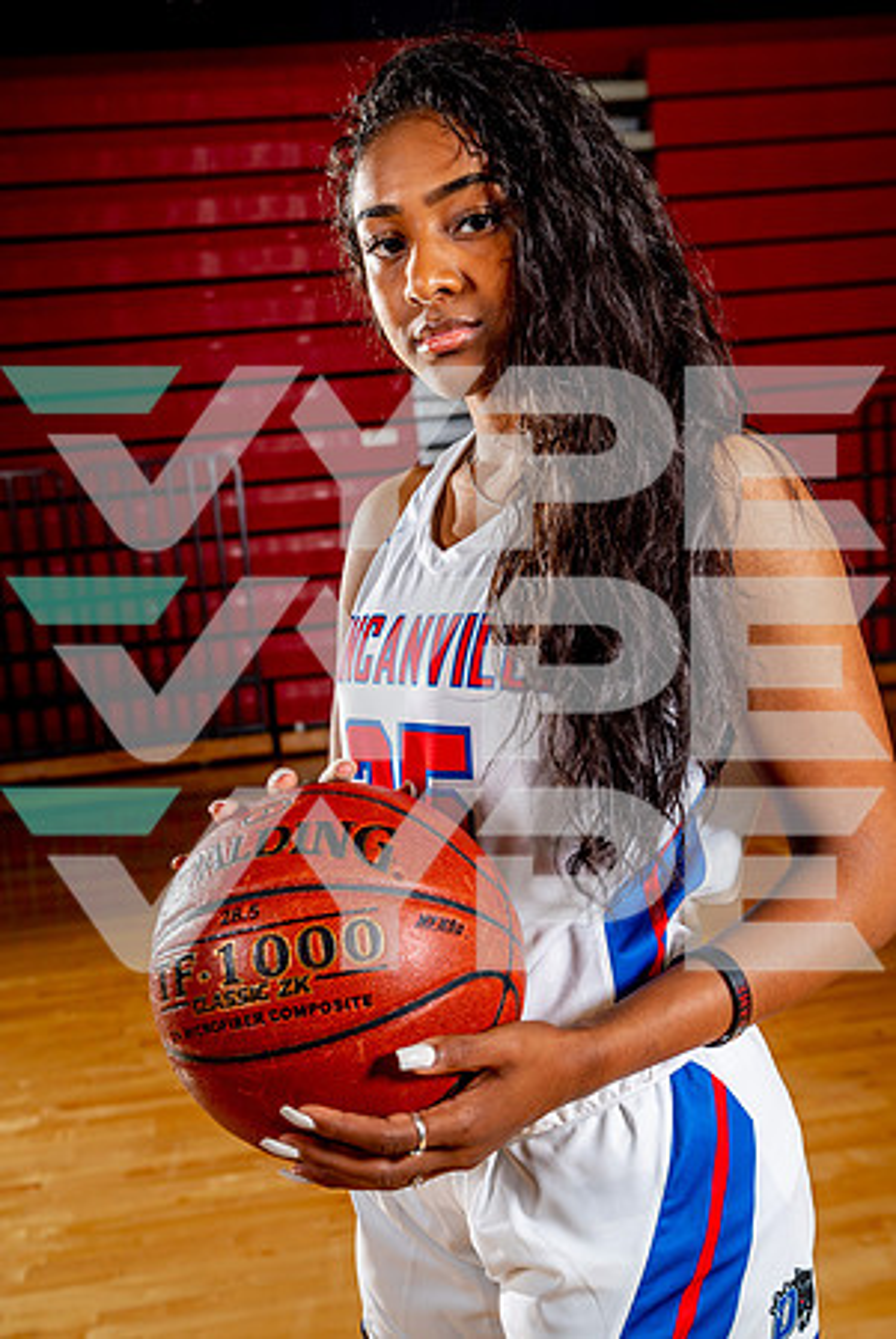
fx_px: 1639
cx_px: 448
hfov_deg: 30.6
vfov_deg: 44.5
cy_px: 670
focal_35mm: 44
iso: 100
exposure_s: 1/125
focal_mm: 44
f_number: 5.6
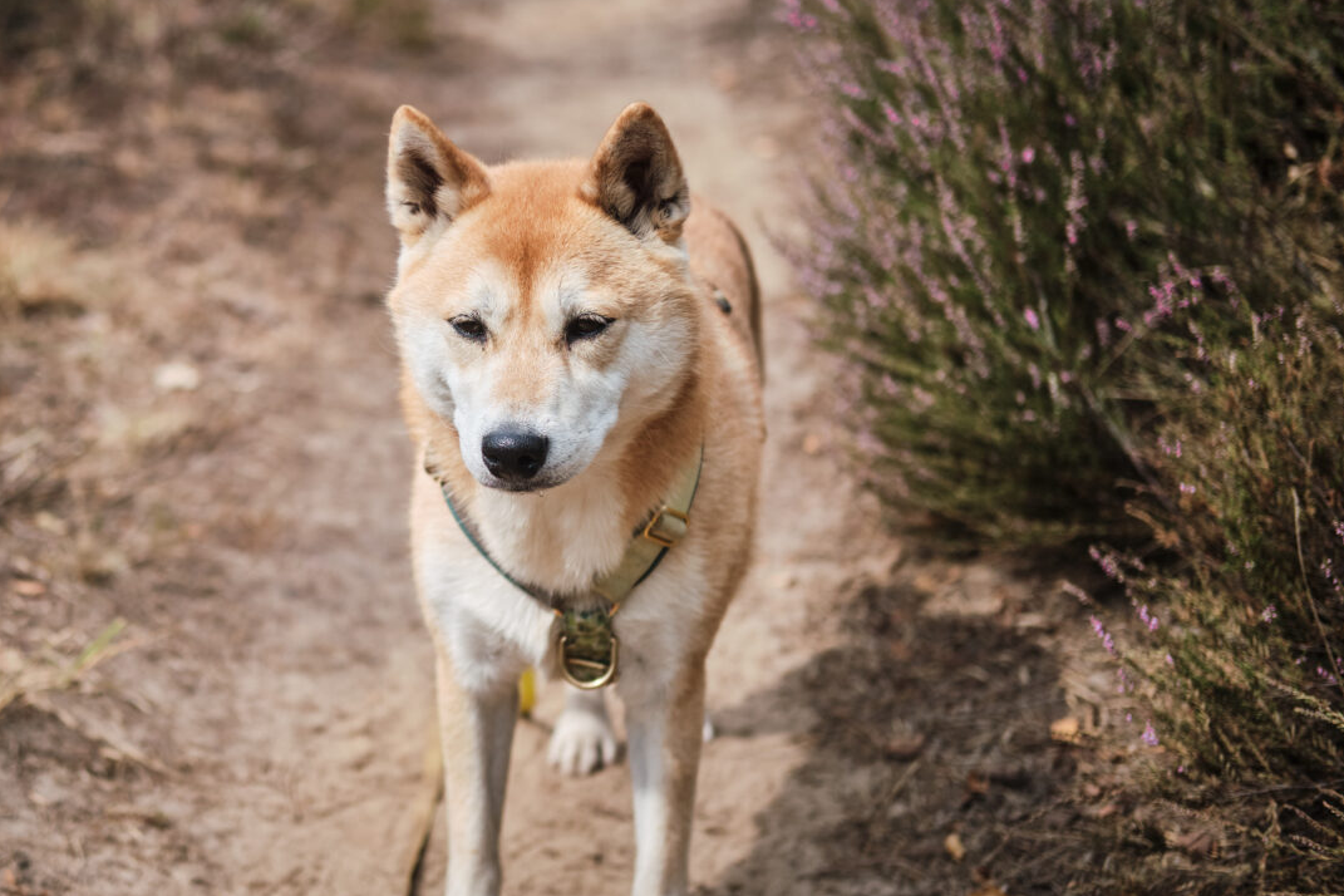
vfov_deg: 17.9
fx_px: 2837
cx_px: 409
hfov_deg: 26.4
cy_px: 458
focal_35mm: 76
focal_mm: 35
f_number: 2
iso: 200
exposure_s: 1/4000
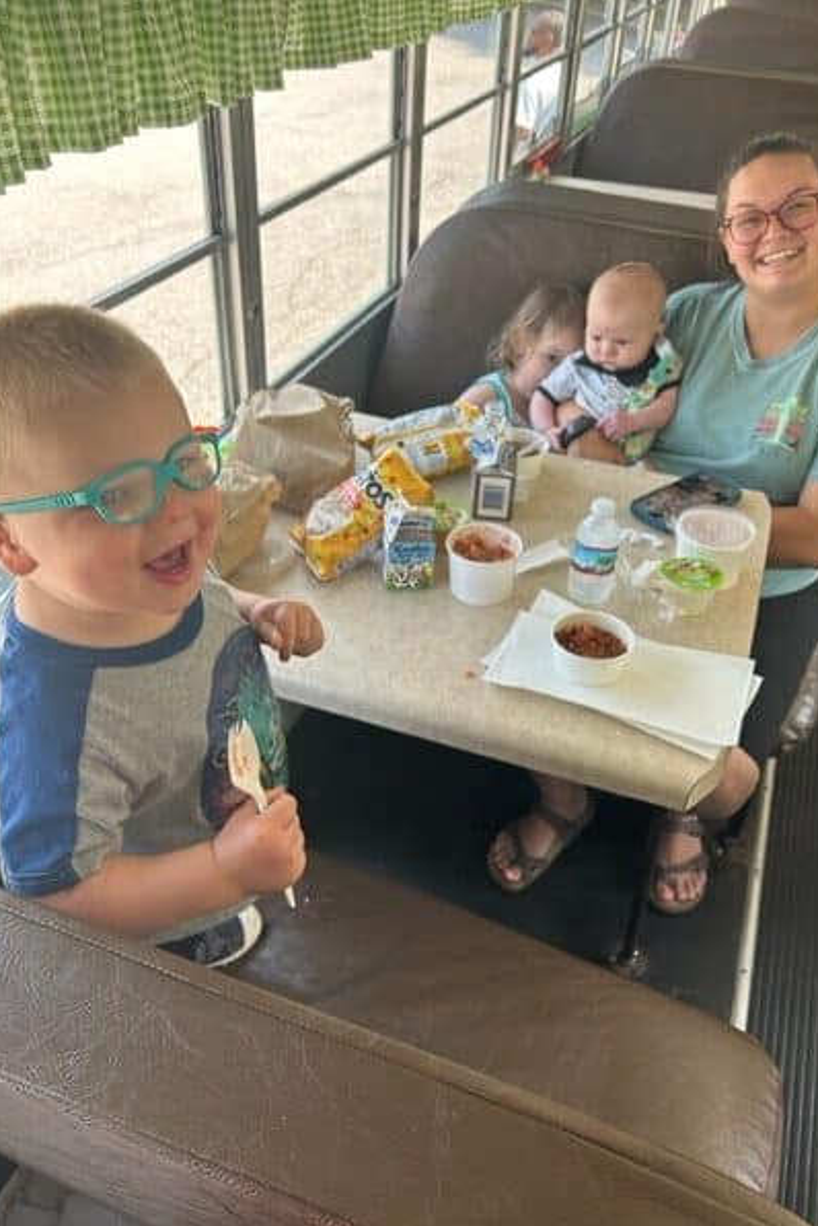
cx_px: 419
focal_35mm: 29
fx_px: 988
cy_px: 622
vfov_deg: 63.7
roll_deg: -4.7
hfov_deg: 45.0
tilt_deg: -36.0
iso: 50
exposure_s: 1/238
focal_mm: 5.7
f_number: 1.5
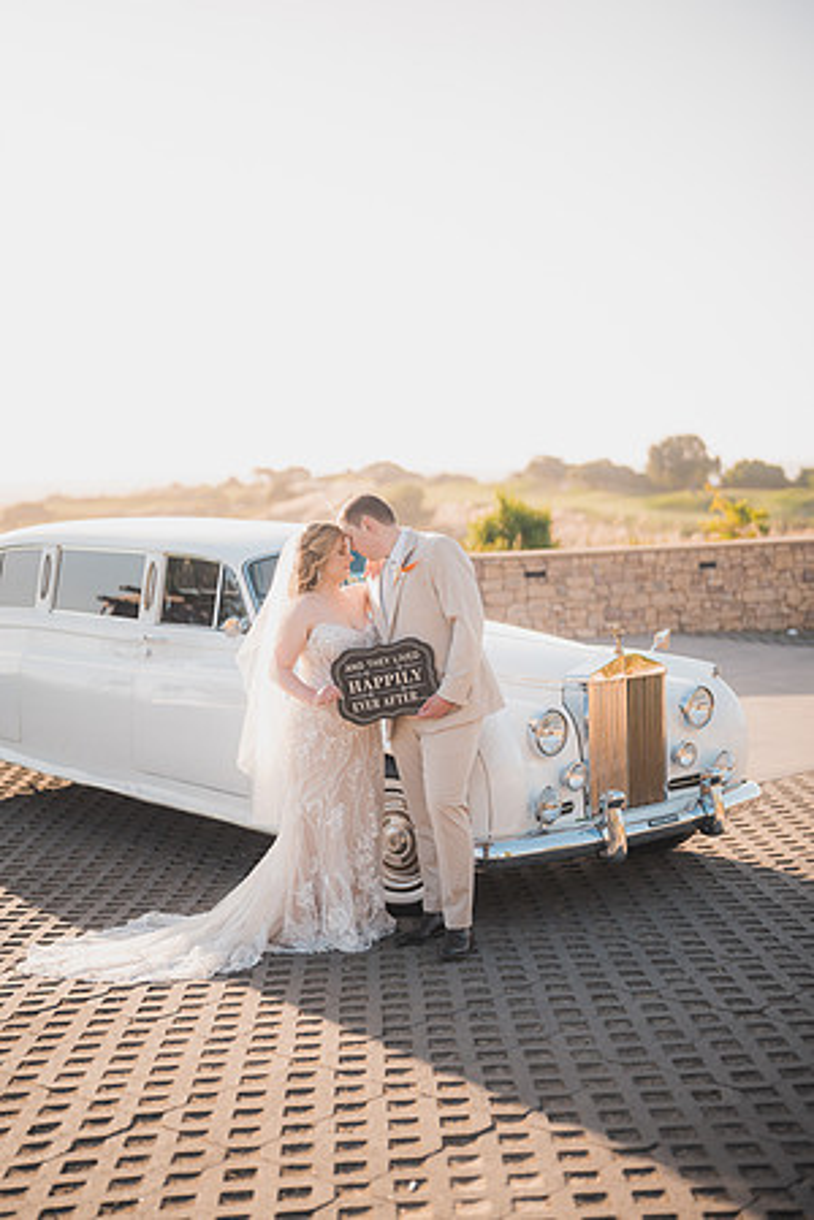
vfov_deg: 39.6
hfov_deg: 27.0
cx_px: 407
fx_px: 1696
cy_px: 610
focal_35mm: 50
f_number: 1.2
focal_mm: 50
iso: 200
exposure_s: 1/5000
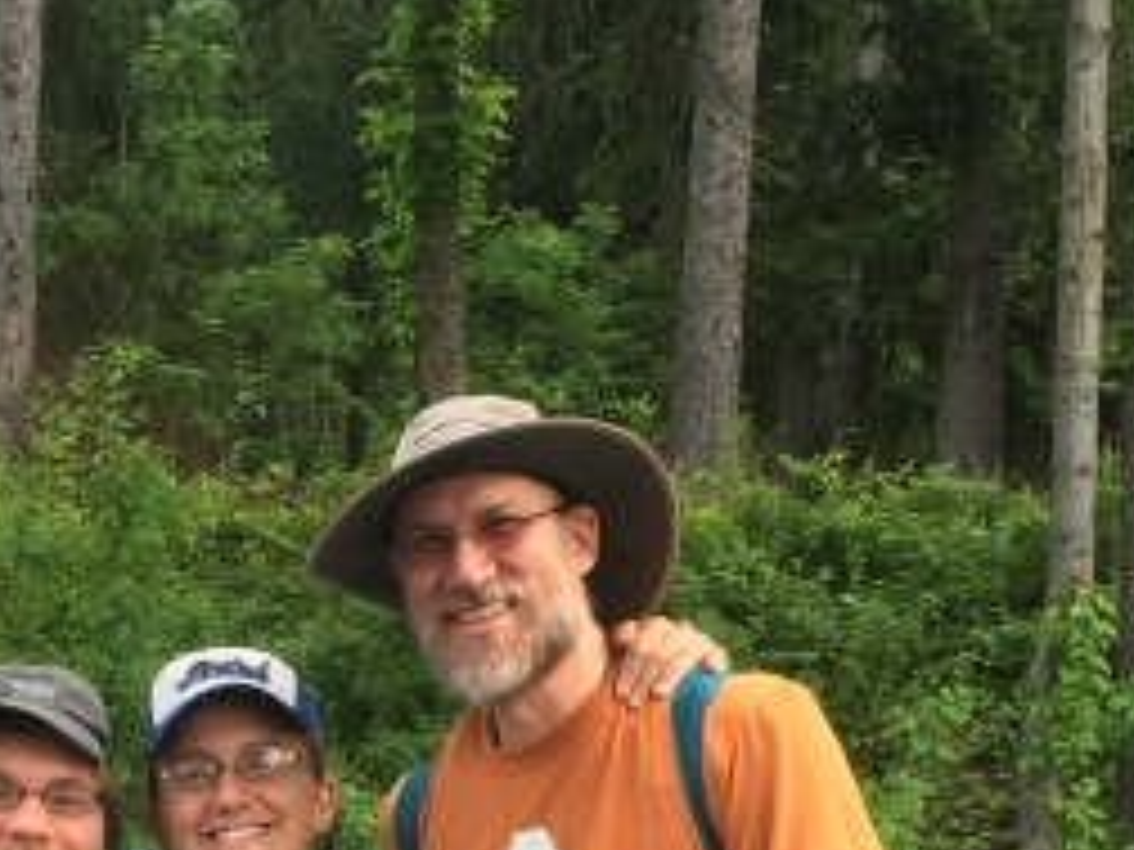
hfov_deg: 21.3
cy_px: 832
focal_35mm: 92
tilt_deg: +2.6
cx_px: 414
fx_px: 3014
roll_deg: -0.7
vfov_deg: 15.8
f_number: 2.2
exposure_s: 1/120
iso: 32
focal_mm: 4.15
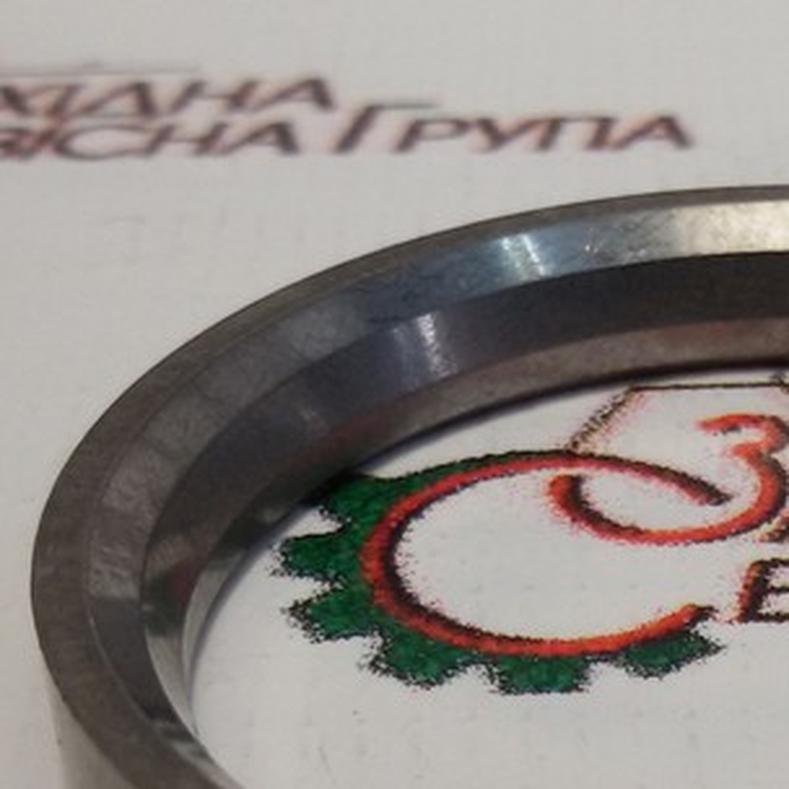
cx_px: 737
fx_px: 2321
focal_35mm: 90
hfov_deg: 18.9
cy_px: 766
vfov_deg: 18.8
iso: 50
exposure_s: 1/100
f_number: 2.4
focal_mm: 2.93
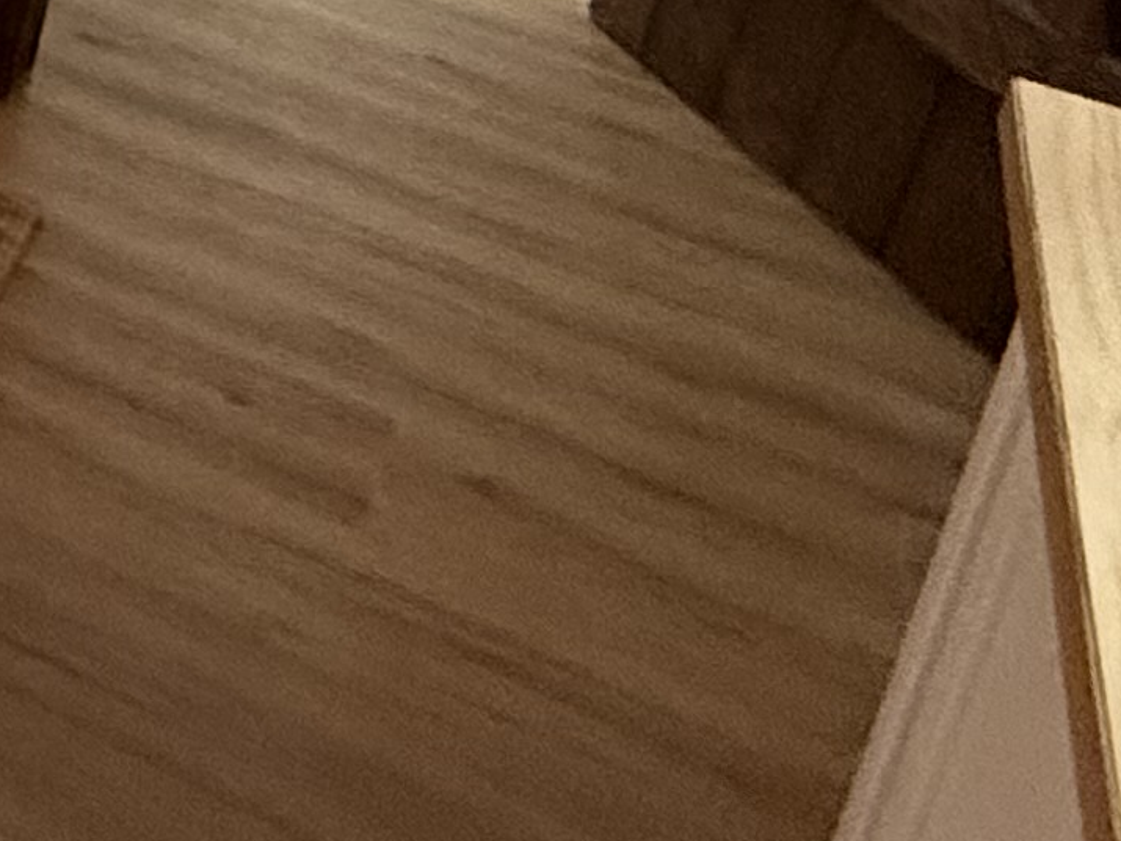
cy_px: -654
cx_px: -1377
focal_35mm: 79
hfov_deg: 16.0
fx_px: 2558
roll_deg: -5.8
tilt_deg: -12.9
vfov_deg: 16.0
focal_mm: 2.22
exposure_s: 1/50
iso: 400
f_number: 2.2
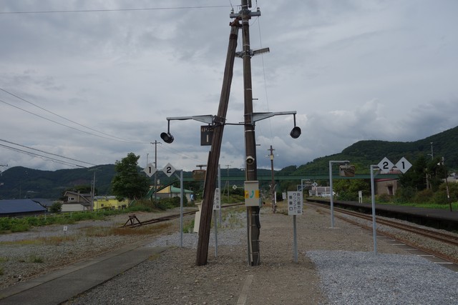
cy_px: 152
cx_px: 229
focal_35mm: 28
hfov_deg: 65.5
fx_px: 356
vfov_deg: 46.4
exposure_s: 1/800
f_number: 5.6
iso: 125
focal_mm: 10.4
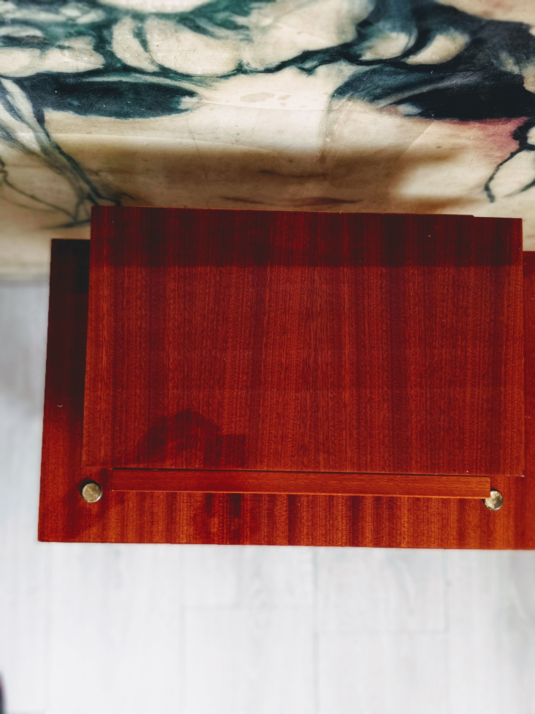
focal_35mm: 41
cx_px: 268
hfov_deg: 35.1
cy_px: 357
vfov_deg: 45.8
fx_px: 845
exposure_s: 1/50
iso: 80
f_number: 4
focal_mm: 3.95
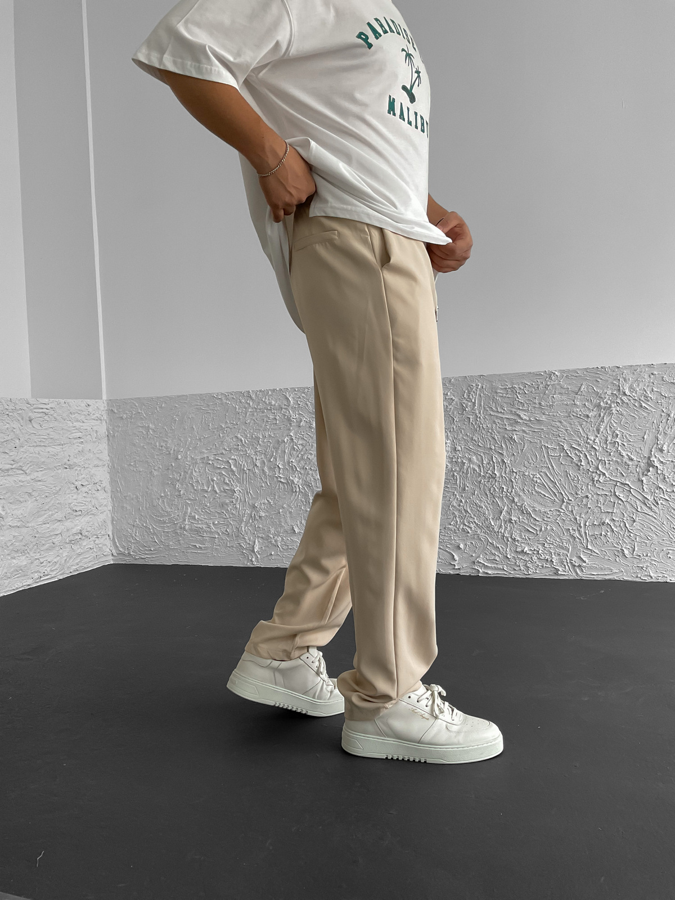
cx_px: 338
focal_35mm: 29
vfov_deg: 61.7
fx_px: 754
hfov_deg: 48.2
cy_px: 450
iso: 64
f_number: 1.8
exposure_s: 1/120
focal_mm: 3
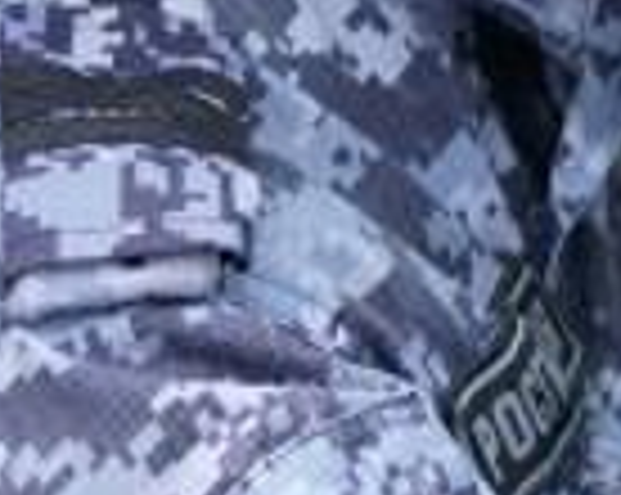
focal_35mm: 153
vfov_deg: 9.2
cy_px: -598
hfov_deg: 11.6
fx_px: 2808
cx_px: 1148
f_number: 4
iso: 800
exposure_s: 1/160
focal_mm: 20
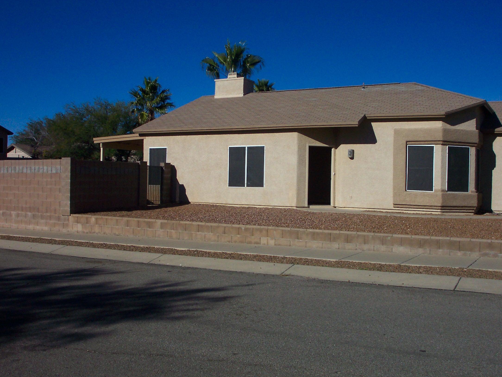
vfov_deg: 37.7
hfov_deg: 49.0
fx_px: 551
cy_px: 188
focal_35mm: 38
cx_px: 254
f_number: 9.5
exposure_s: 1/500
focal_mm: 7.5
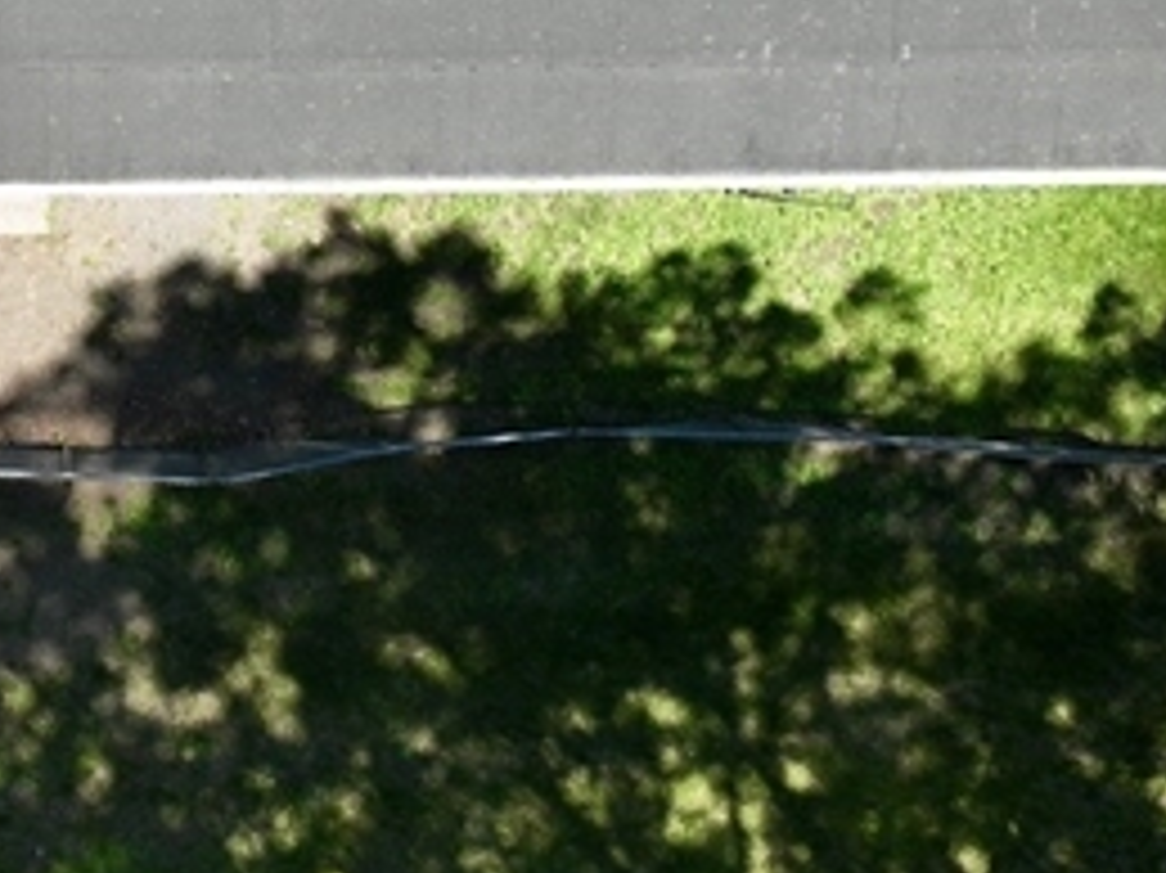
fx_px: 3198
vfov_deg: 15.1
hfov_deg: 20.0
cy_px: -124
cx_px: -36
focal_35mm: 95
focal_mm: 12.29
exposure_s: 1/1000
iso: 110
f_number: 2.8
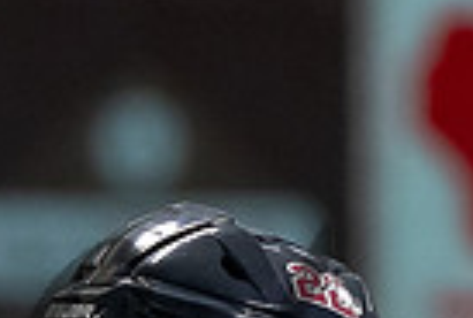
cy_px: 592
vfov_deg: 1.4
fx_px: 12549
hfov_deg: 2.2
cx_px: 118
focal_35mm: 953
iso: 2000
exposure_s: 1/800
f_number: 3.2
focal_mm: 135
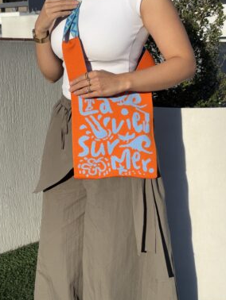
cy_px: 148
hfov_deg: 26.6
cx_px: 109
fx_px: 478
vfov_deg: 34.9
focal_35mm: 55
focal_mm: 5.96
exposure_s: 1/2451
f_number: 1.6
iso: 32
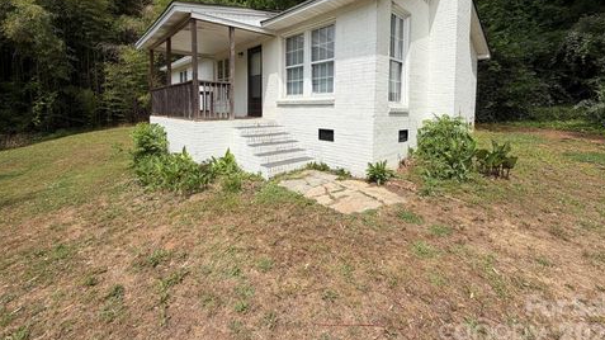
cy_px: 117
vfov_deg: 65.5
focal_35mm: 16
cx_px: 308
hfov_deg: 99.4
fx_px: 257
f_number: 2.2
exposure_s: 1/876
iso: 20
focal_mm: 2.22
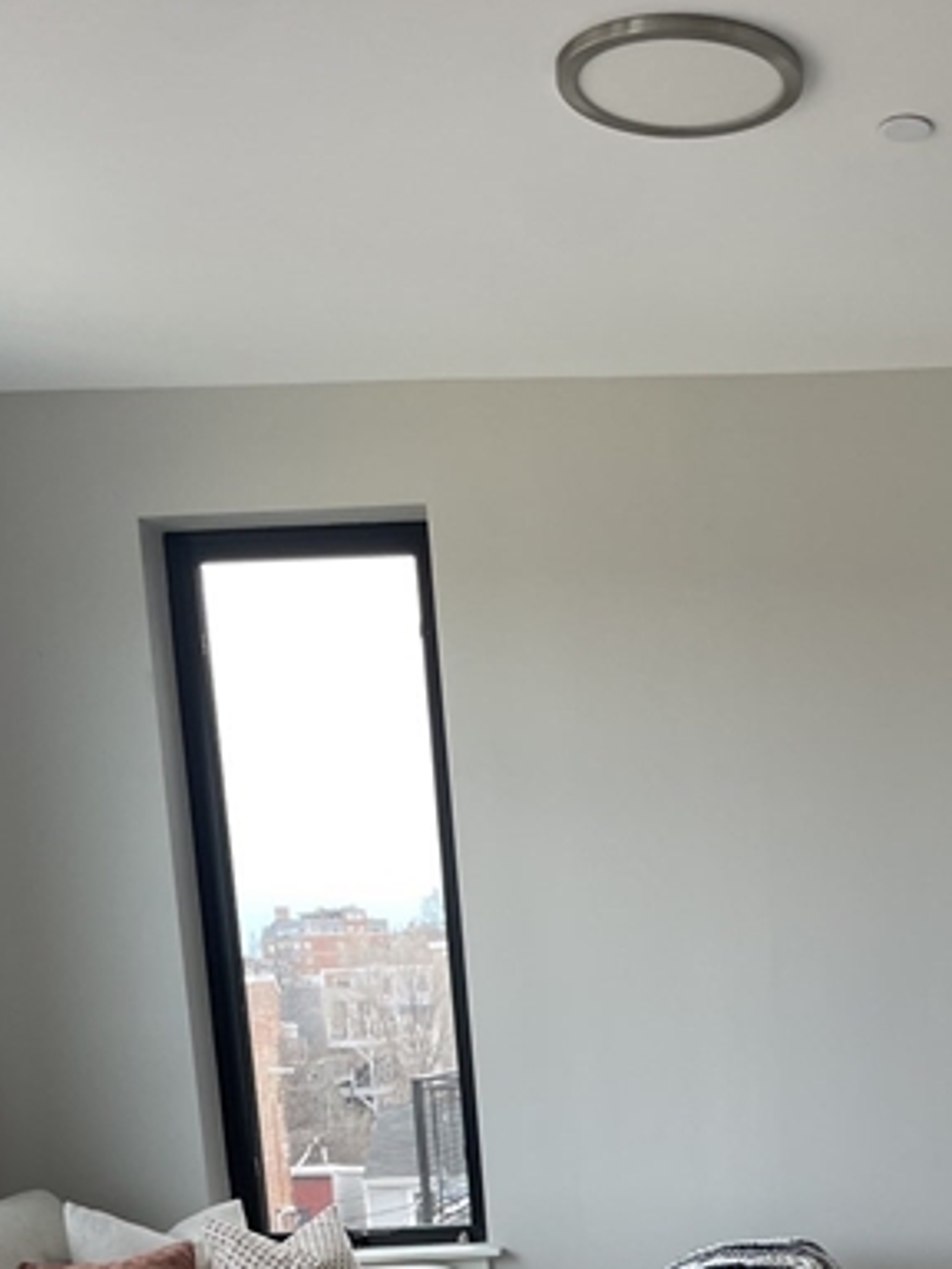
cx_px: 906
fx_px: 1907
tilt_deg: -8.0
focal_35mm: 52
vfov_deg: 34.0
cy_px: 1226
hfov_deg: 26.8
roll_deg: +3.4
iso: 40
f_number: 1.6
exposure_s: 1/120
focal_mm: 4.2
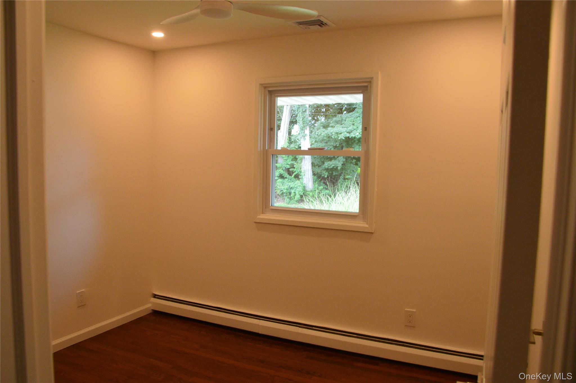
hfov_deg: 67.4
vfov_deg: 47.8
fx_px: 432
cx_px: 288
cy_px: 192
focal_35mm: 27
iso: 800
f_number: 6.3
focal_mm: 18
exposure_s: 1/60
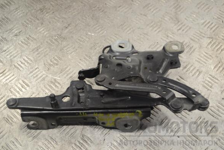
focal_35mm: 49
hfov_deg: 40.3
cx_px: 111
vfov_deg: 27.5
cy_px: 76
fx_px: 305
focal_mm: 32
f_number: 4.8
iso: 140
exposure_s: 1/30
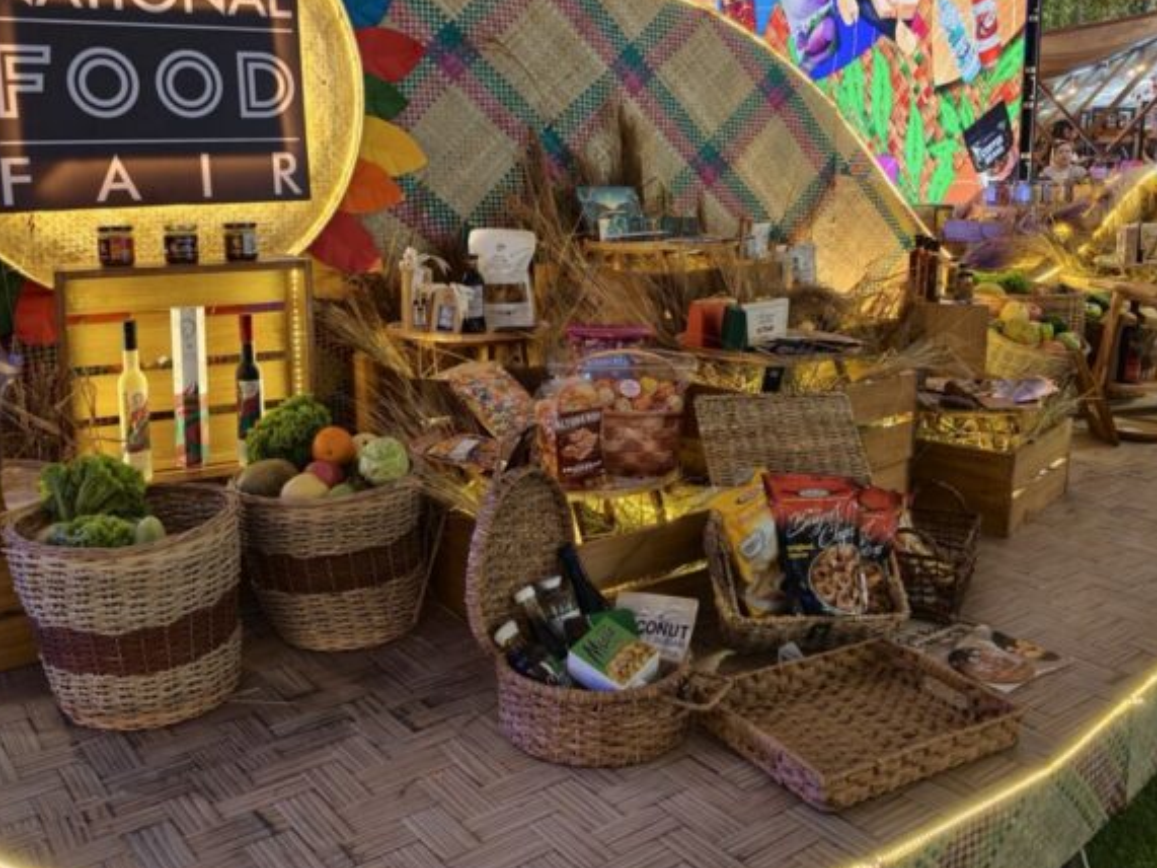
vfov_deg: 45.0
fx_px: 1036
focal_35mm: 31
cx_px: 527
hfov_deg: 58.3
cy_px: 317
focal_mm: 6.25
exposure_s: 1/120
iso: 793
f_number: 1.68
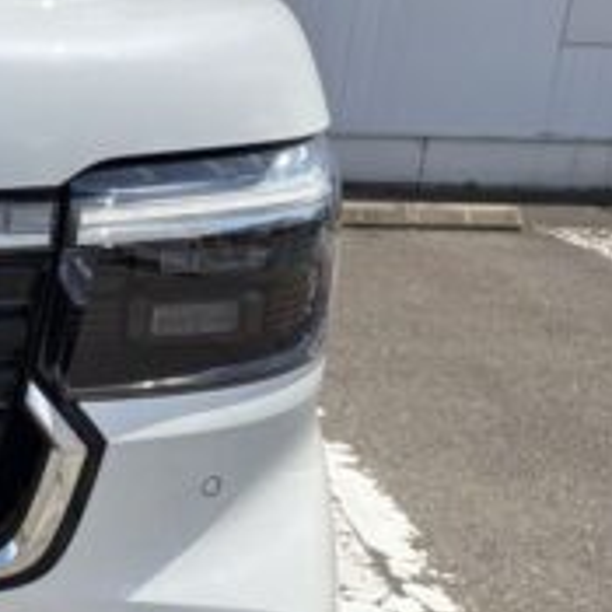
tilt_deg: -18.7
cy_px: 400
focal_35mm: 46
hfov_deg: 33.8
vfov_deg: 36.5
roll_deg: -0.1
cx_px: 10
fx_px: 920
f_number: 1.6
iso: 50
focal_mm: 5.96
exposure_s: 1/3448
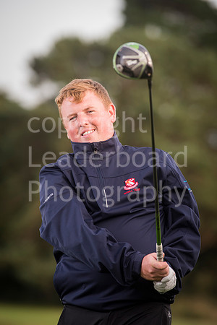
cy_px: 162
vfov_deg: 6.9
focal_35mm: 300
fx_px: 2712
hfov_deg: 4.6
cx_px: 108
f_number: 7.1
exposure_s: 1/250
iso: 250
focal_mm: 300
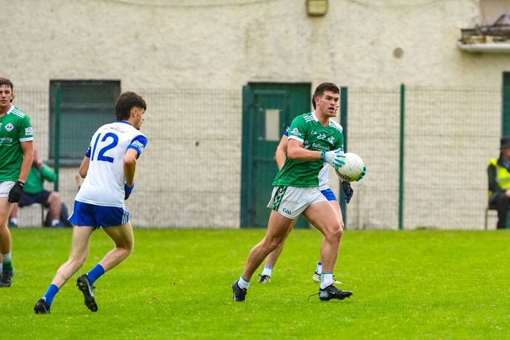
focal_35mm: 541
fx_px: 7662
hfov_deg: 3.8
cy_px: 170
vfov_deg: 2.5
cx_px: 255
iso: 2500
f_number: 7.1
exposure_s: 1/1000
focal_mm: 541
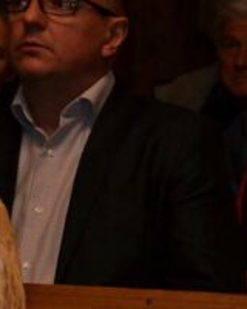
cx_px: 66
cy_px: 111
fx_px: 3866
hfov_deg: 3.7
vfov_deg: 4.6
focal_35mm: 423
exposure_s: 1/60
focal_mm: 125
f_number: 8
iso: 1600
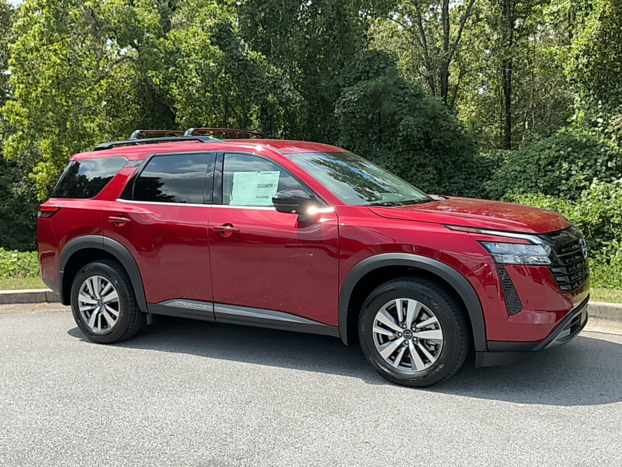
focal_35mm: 29
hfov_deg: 61.7
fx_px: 521
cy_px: 234
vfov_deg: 48.2
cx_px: 311
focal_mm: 3
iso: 25
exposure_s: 1/1035
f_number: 1.8
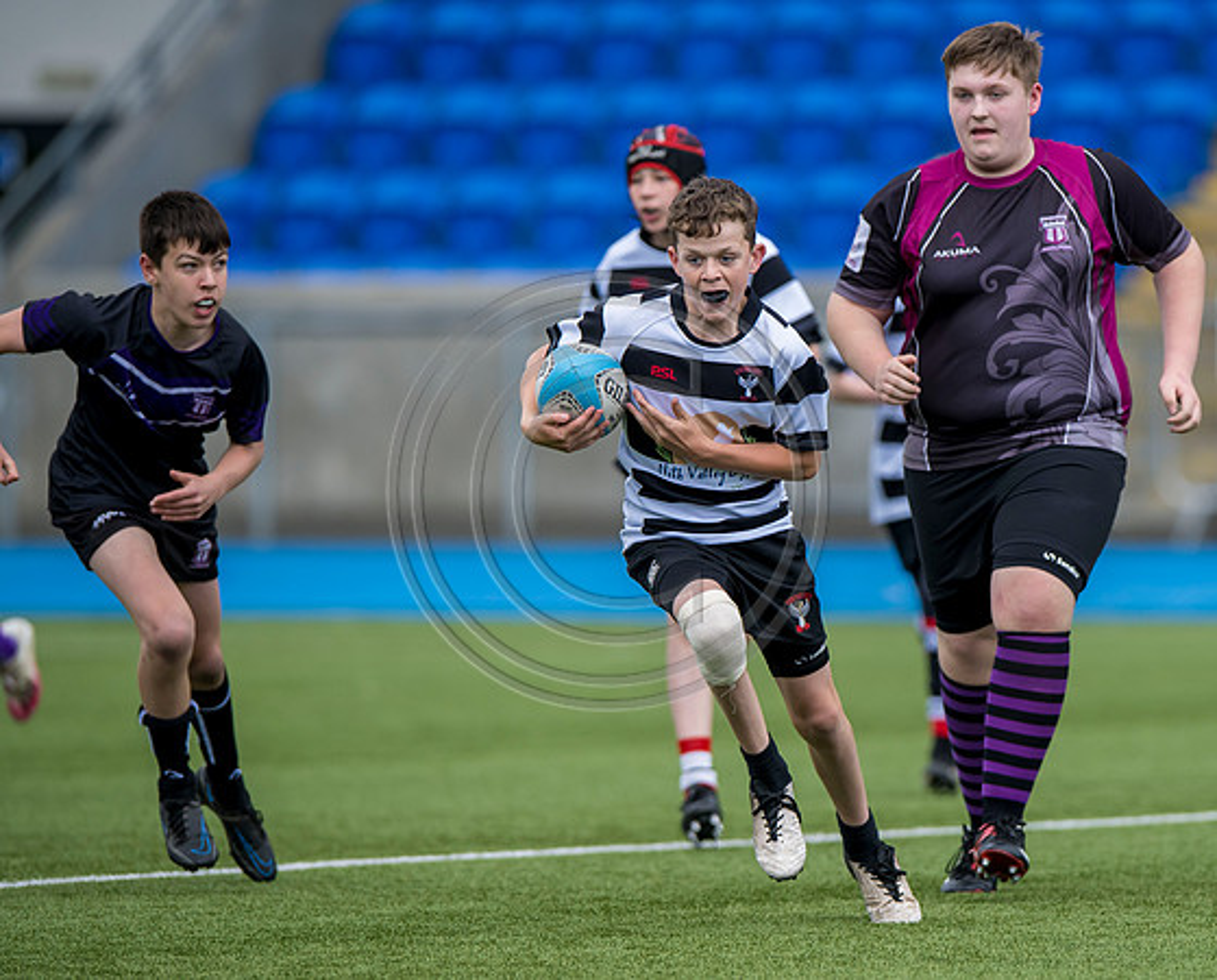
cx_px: 840
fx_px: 19390
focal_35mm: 537
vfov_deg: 2.9
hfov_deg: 3.6
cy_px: 537
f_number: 4
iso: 500
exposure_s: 1/1600
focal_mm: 400
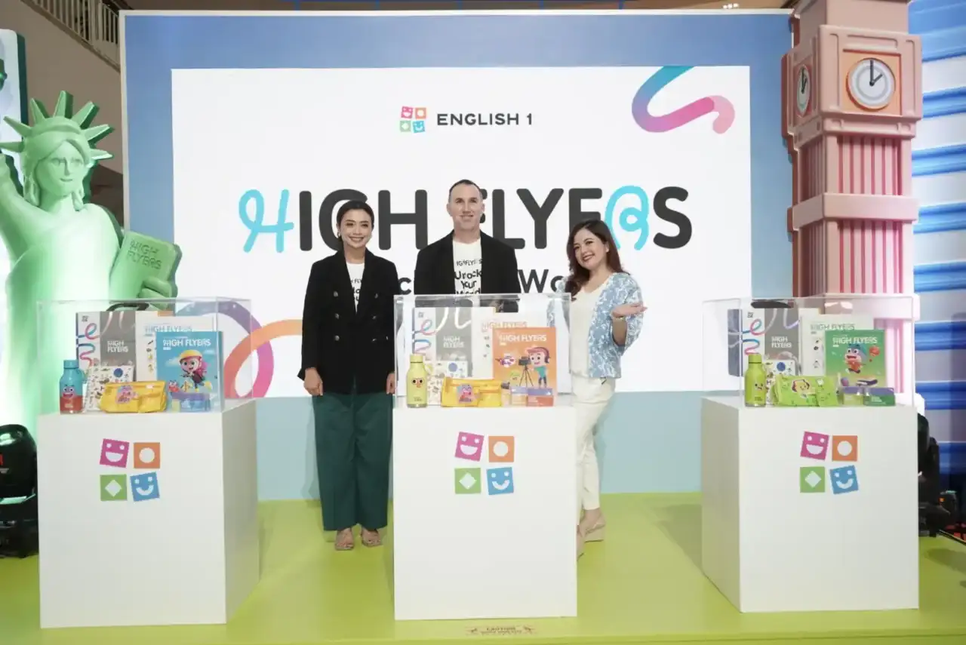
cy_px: 322
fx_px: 752
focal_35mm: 28
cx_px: 483
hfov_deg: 65.4
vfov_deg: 46.5
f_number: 4
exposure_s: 1/160
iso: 800
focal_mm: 28
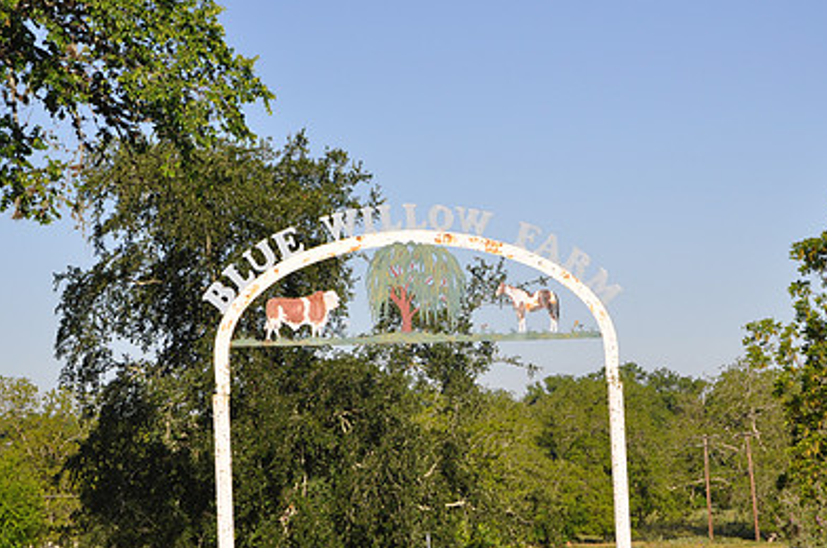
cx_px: 422
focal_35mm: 111
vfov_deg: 12.3
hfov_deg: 18.5
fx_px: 2546
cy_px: 338
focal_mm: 50
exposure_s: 1/320
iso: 200
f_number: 9
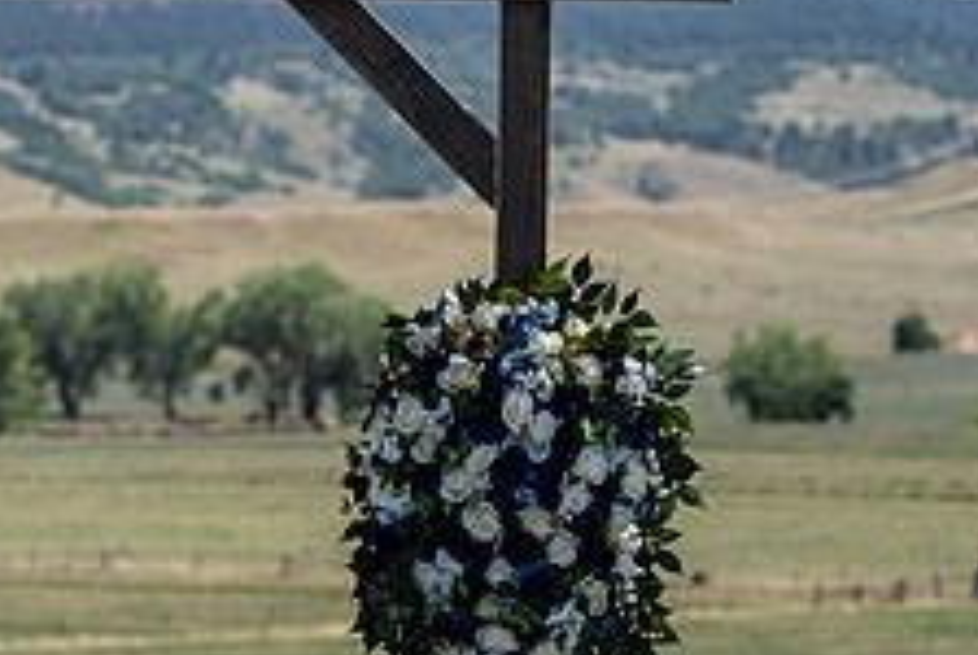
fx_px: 5984
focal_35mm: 220
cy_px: 535
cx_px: 179
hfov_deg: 9.3
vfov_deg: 6.3
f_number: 4
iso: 80
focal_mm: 85
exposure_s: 1/500
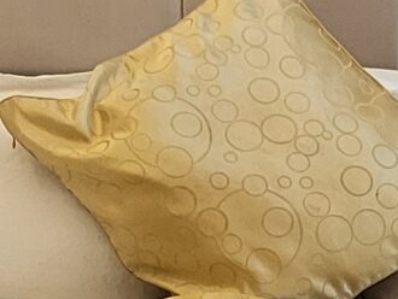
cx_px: 405
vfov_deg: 7.8
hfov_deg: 10.5
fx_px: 2140
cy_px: 448
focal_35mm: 186
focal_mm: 5
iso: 320
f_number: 1.8
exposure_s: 1/100
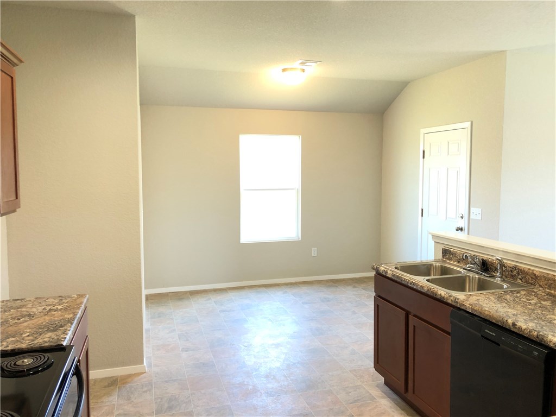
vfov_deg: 49.7
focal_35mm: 28
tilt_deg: -4.2
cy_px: 208
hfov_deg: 63.4
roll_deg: +0.4
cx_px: 278
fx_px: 450
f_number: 1.8
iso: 40
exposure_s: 1/24
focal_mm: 4
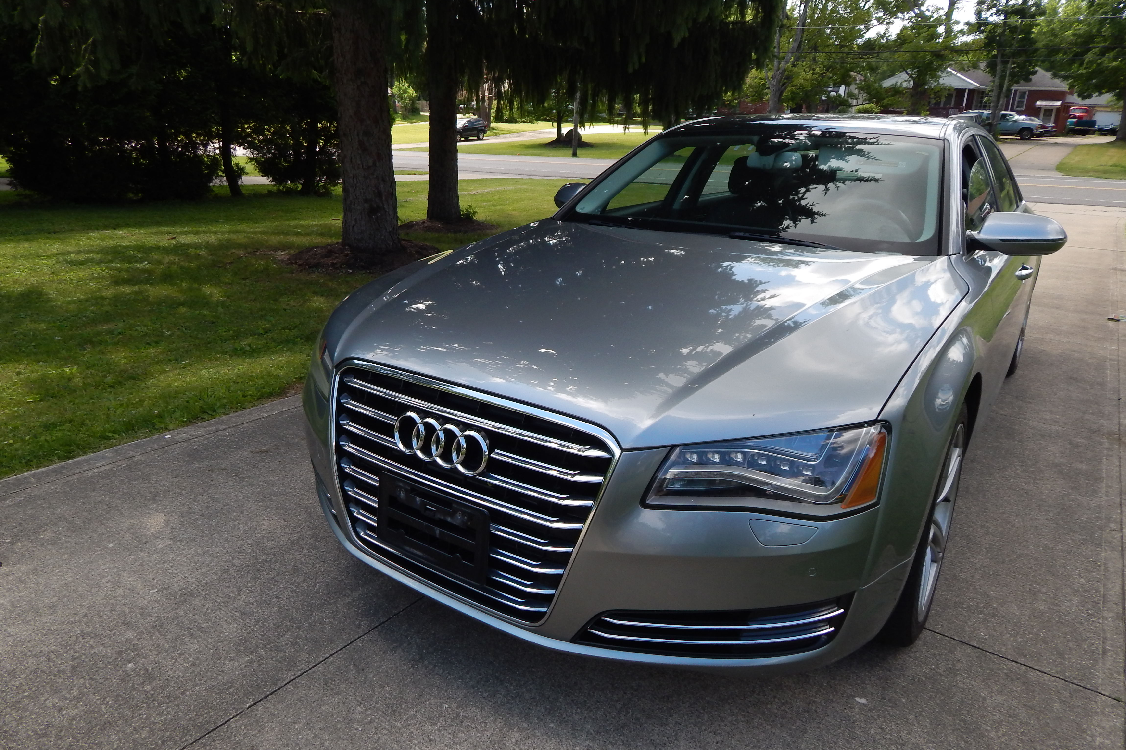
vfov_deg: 53.1
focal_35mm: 24
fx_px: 751
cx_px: 565
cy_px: 368
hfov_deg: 73.7
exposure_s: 1/500
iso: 125
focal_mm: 4
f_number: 3
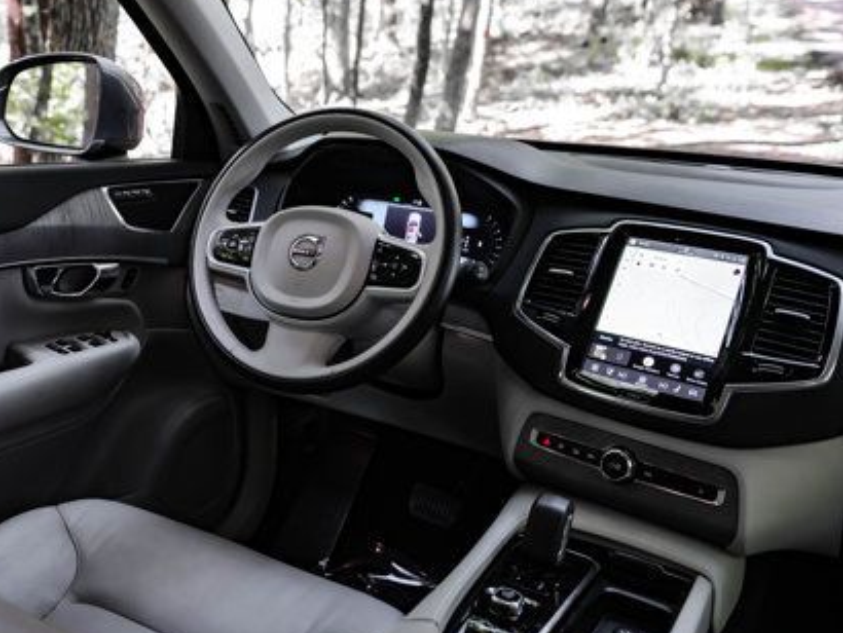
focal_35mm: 39
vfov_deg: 36.7
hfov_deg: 47.1
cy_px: 246
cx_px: 286
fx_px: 950
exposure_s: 1/200
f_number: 3.5
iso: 800
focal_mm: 26
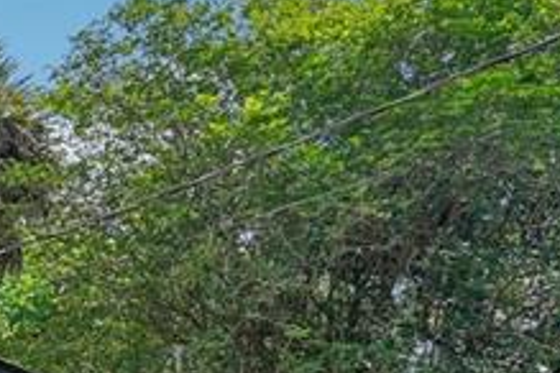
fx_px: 1089
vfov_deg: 16.7
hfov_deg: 24.2
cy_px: 639
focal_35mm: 70
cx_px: -222
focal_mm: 10
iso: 100
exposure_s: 1/200
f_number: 8
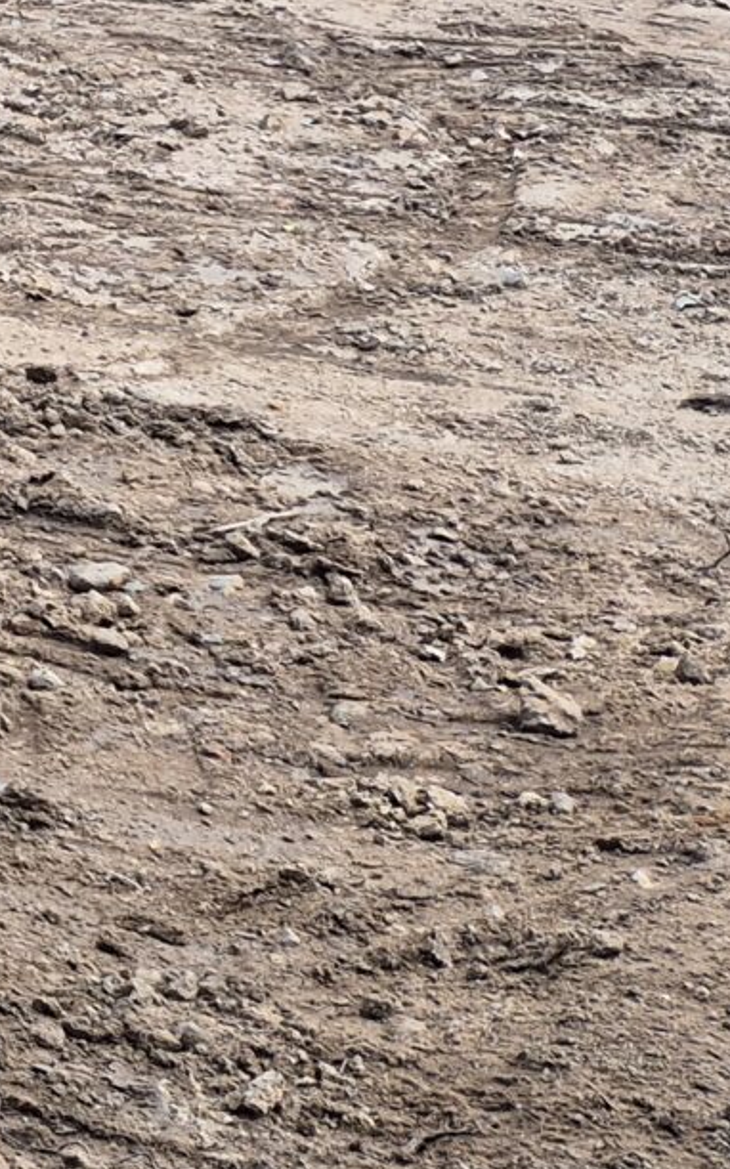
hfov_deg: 9.3
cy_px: -126
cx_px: -1642
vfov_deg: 19.5
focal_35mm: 102
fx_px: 3250
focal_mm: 5.4
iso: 25
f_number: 1.8
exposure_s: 1/646
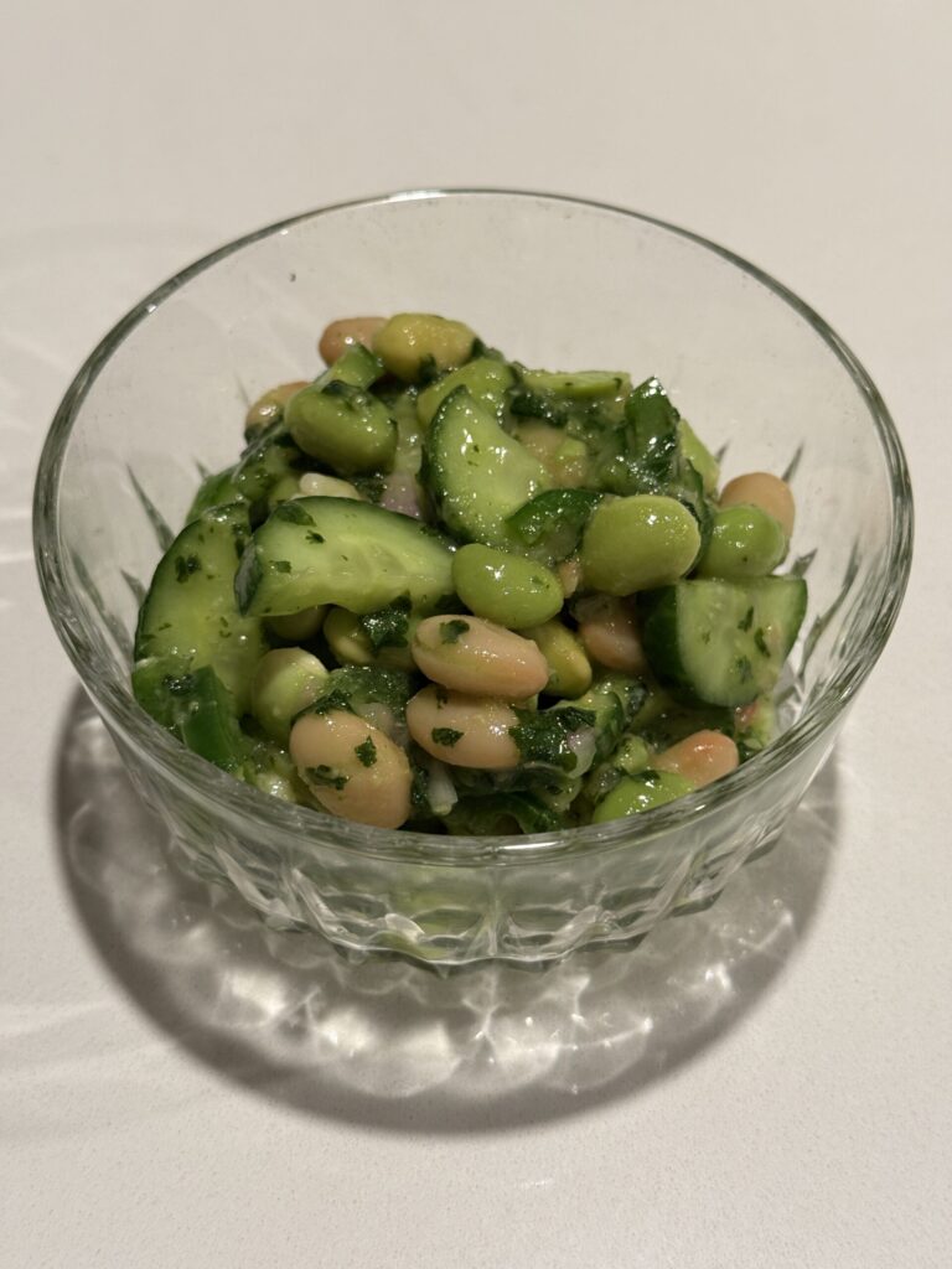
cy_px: 634
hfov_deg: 30.3
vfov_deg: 39.7
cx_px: 476
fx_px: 1760
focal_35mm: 48
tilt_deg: -52.7
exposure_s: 1/40
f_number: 1.78
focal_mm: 6.76
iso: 250
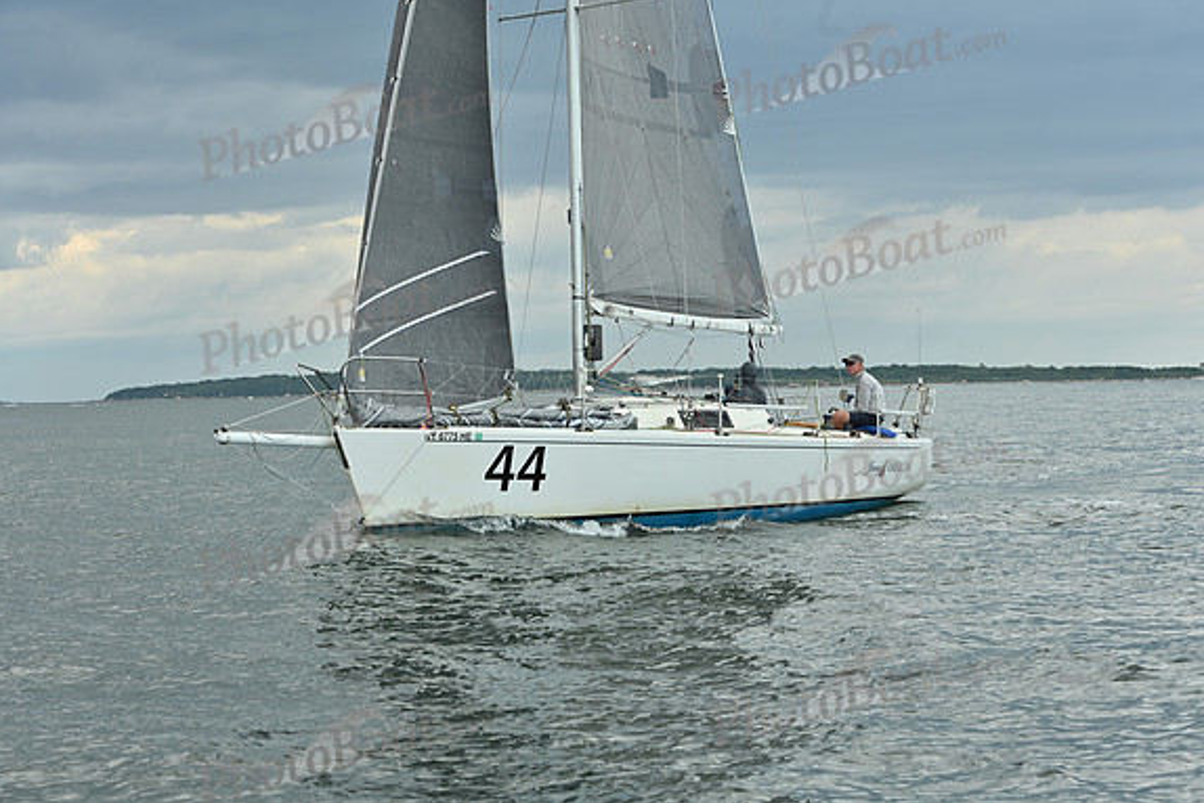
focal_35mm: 91
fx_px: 3044
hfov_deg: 22.4
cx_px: 604
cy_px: 399
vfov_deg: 15.0
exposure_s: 1/640
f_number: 6.3
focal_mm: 90
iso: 250
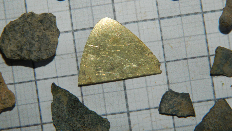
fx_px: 566
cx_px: 116
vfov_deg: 13.2
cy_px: 57
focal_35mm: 92
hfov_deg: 23.2
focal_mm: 15.1
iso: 200
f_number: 11.9
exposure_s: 1/50
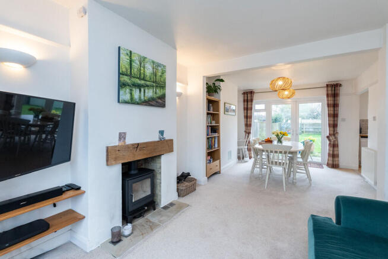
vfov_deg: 73.8
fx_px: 173
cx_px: 194
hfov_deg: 96.7
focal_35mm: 16
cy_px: 130
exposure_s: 1/80
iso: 2000
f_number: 7.1
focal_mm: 16
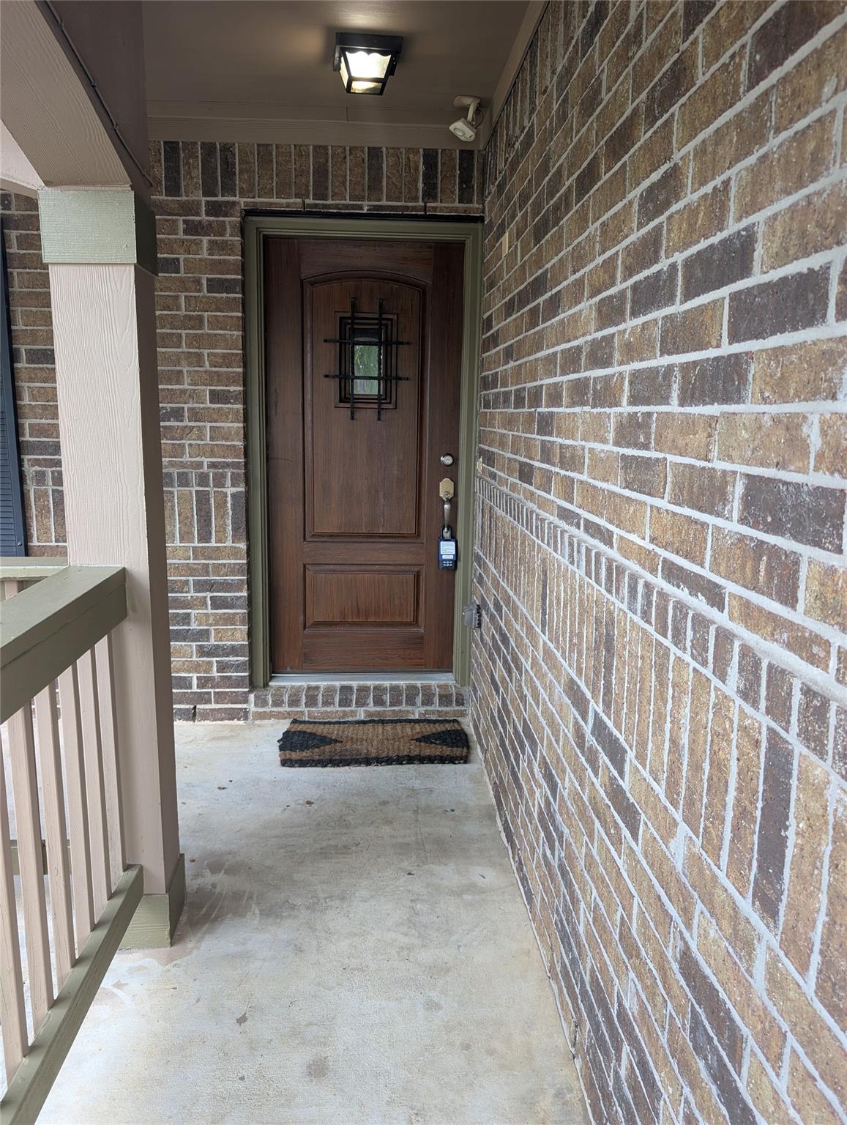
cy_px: 562
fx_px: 781
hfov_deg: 56.9
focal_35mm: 24
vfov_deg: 71.5
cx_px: 424
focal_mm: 6.9
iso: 23
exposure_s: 1/25.5
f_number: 1.68
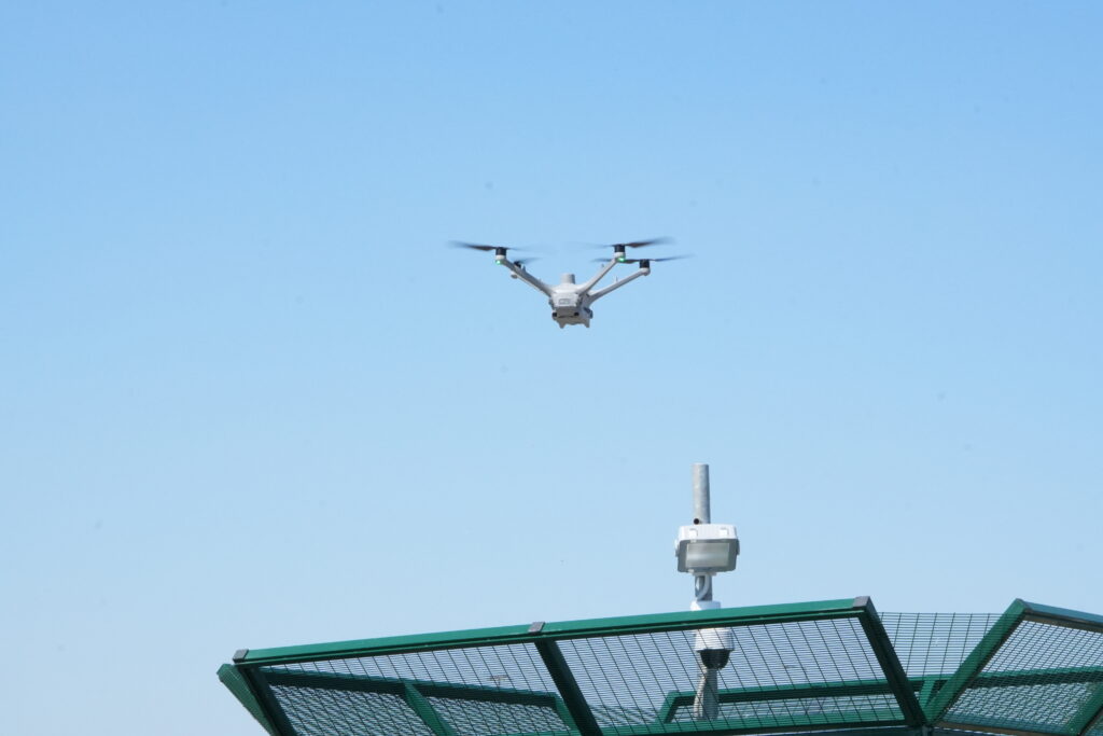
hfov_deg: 18.4
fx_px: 3401
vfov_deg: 12.3
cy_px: 368
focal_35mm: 111
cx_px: 552
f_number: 22
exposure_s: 1/500
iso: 2000
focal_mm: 74
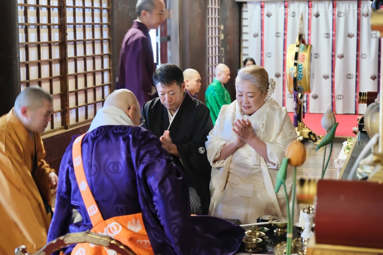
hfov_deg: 27.3
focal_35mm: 74
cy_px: 128
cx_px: 192
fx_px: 787
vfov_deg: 18.4
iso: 3200
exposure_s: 1/50
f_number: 2.8
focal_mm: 49
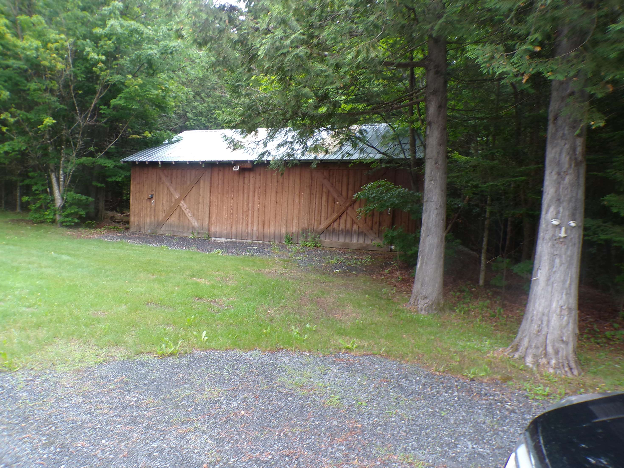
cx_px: 302
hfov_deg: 69.4
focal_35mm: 25
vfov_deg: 54.9
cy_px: 237
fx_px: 451
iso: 100
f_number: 3
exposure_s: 1/38
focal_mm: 4.3
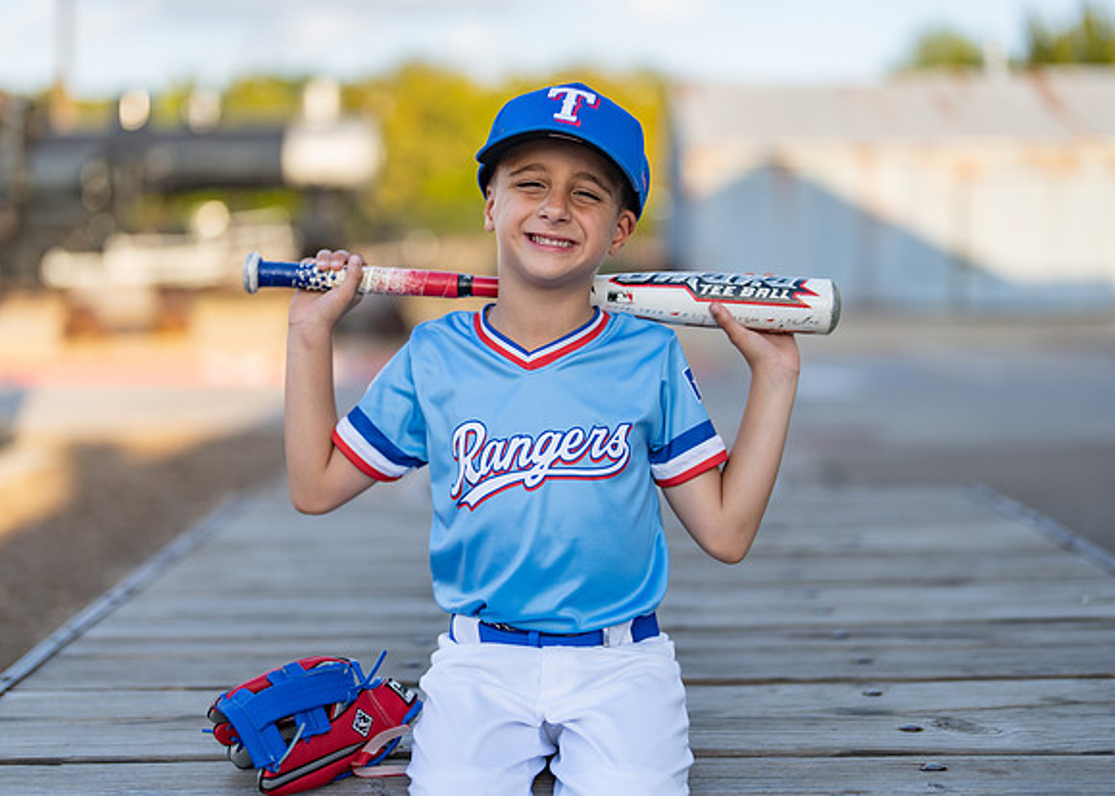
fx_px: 1782
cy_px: 374
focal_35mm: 56
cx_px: 512
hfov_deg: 34.7
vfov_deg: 25.2
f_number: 1.2
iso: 100
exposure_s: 1/2000
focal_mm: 50
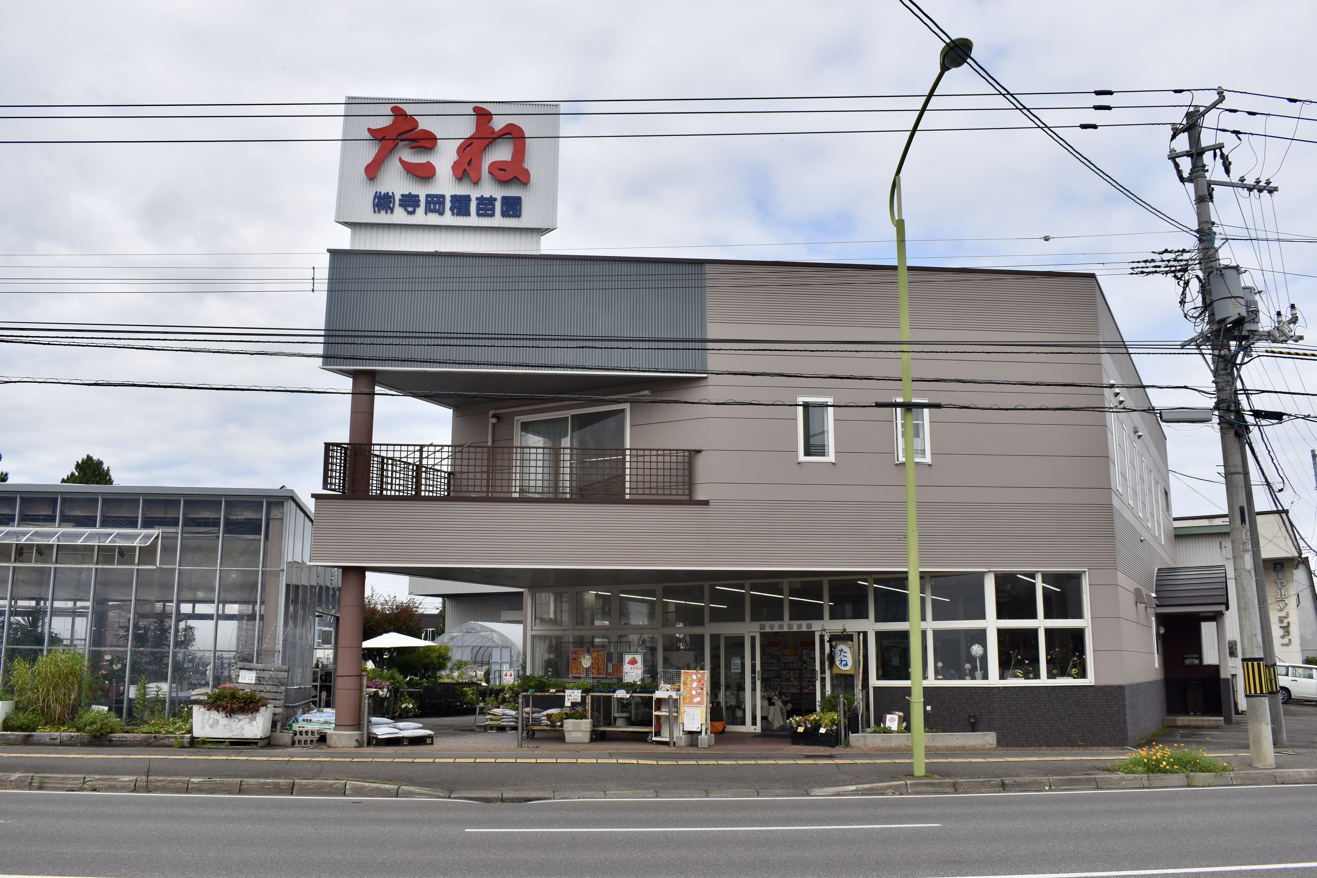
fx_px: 1097
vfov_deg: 43.6
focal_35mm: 30
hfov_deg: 61.9
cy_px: 439
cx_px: 658
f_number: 8
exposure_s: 1/250
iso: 100
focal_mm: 20
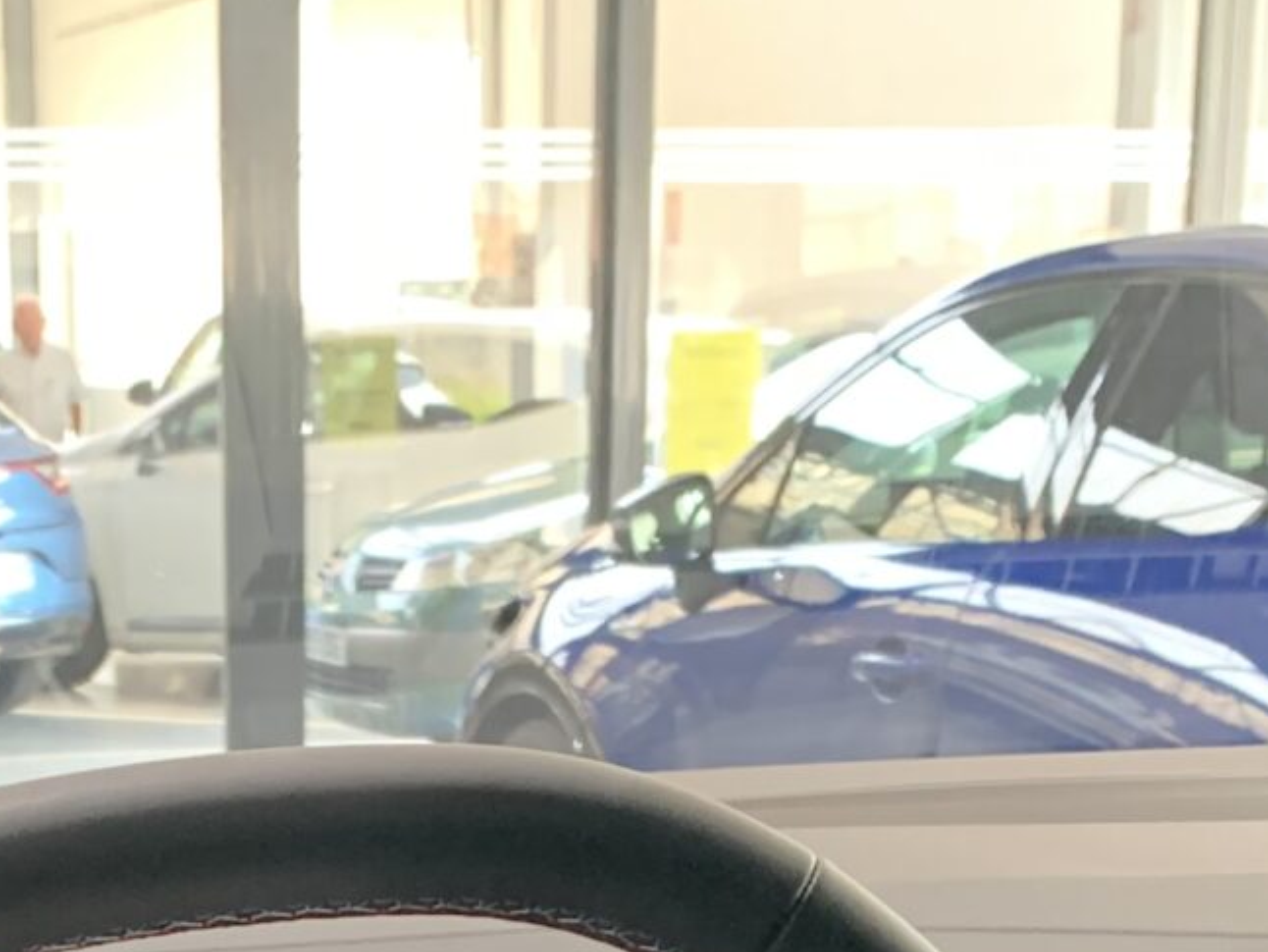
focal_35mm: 103
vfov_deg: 13.2
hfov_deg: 18.8
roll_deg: -0.4
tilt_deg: -18.6
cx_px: 196
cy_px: 1596
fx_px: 3774
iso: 320
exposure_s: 1/55
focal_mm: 4.25
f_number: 1.8
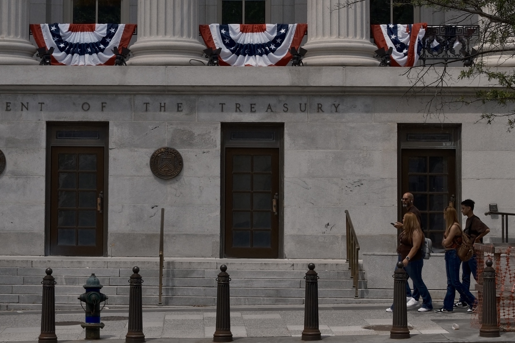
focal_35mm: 35
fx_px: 501
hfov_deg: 54.4
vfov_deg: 37.9
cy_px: 172
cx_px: 258
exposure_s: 1/550
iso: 125
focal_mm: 23
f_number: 5.6
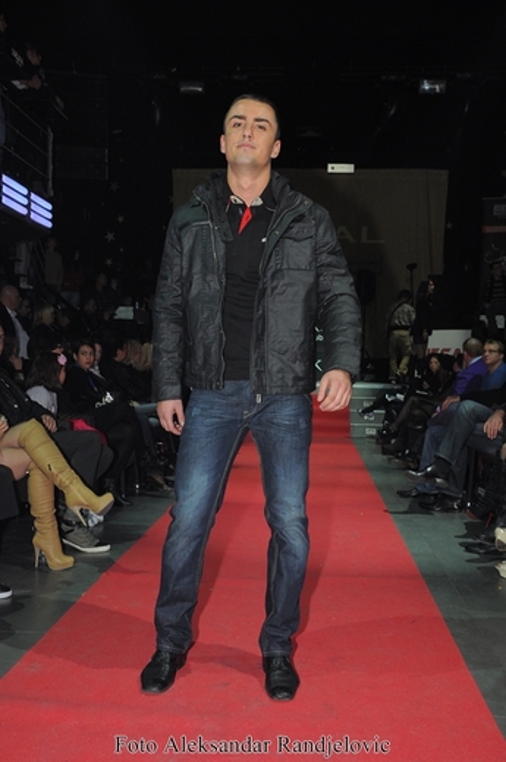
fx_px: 761
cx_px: 253
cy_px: 381
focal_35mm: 36
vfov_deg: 53.2
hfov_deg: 36.8
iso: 500
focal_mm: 24
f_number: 6.3
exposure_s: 1/60
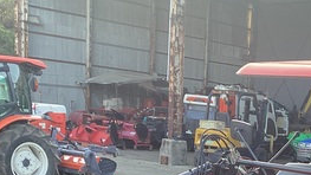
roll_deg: -4.1
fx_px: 668
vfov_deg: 13.8
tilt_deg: -13.5
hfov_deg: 25.2
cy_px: 278
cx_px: 293
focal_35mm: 81
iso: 40
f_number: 2.4
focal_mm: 3.3
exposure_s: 1/120
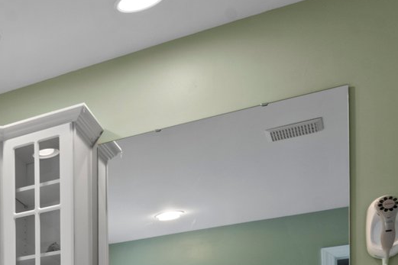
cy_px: 475
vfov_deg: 18.2
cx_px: -302
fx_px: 652
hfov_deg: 22.2
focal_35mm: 59
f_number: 7.1
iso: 400
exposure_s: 1/8
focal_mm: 15
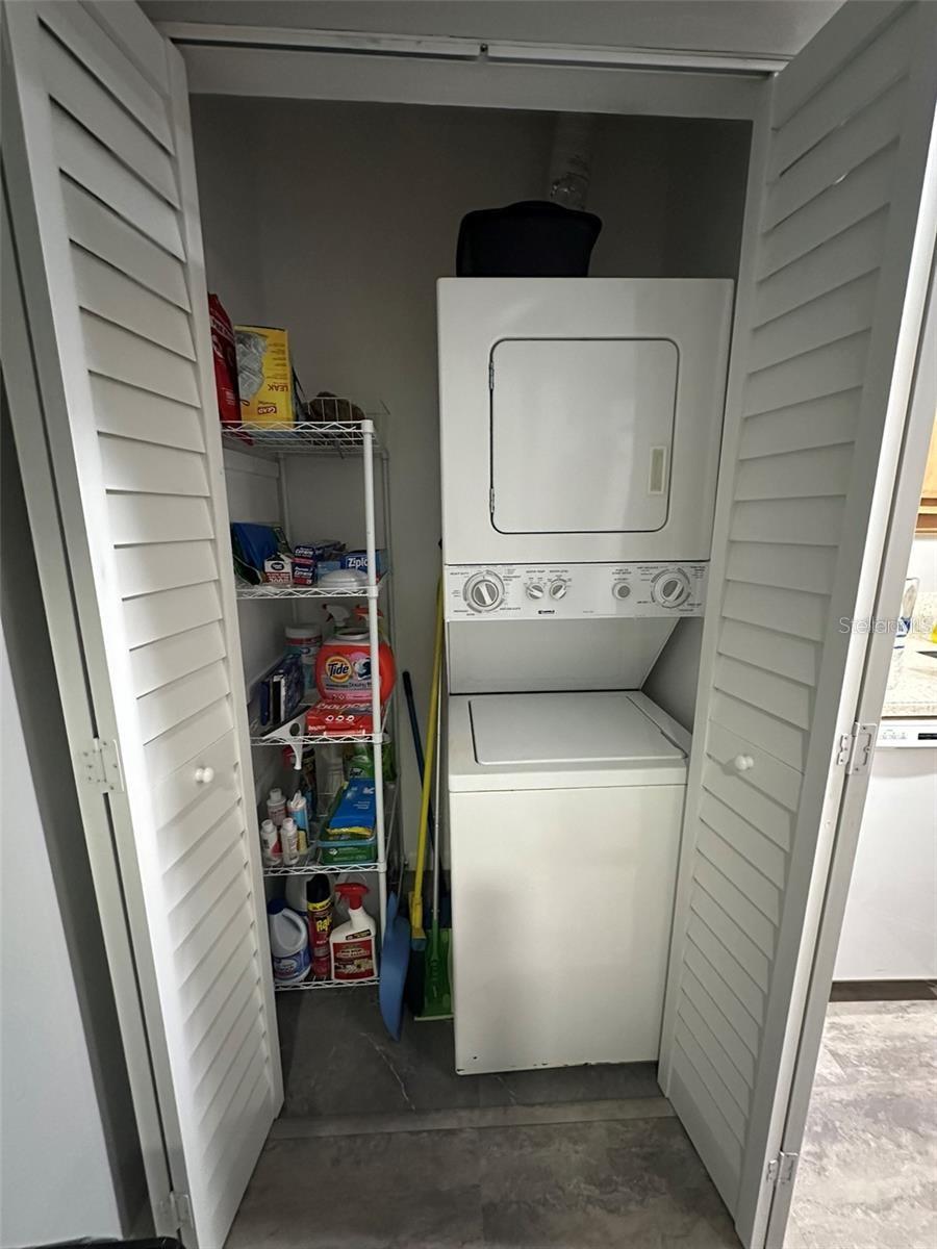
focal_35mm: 14
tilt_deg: -11.2
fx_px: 505
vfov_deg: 102.1
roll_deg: -0.9
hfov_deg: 85.7
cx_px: 468
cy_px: 624
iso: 1000
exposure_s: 1/40
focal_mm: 2.22
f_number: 2.2
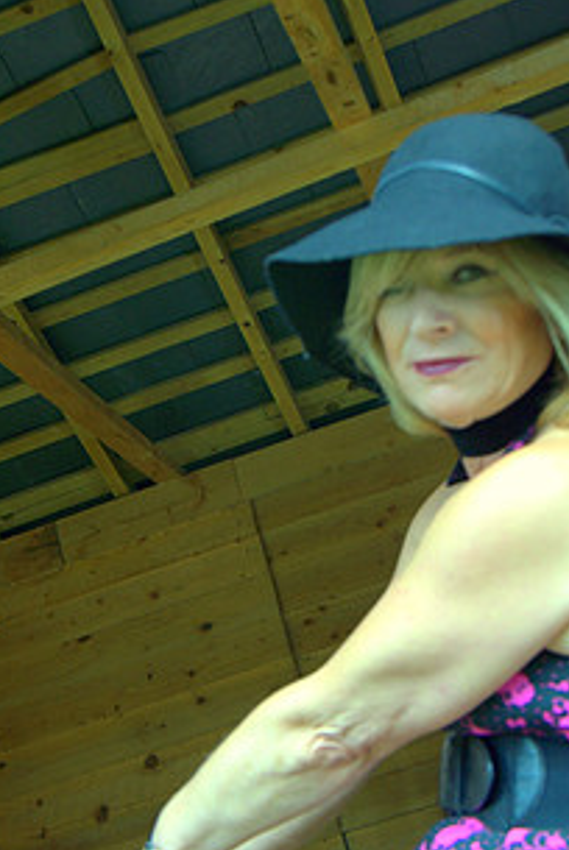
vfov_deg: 32.3
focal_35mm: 62
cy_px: 485
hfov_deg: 21.9
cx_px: 342
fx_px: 1466
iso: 100
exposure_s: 1/200
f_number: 4.5
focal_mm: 28
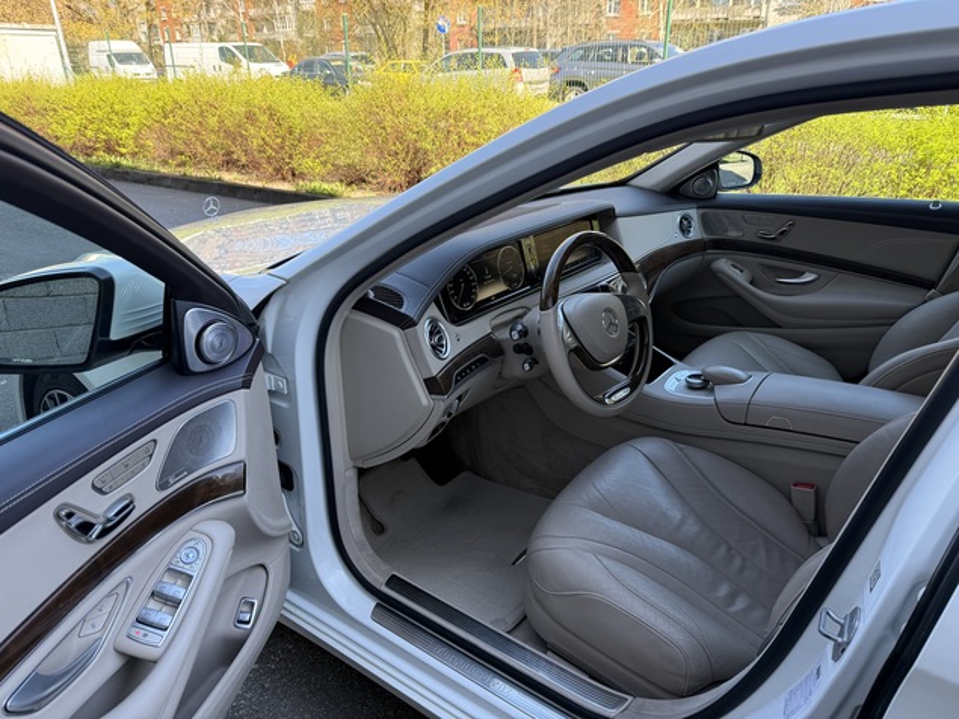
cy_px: 360
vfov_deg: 56.8
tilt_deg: -23.6
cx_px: 480
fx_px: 665
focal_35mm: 24
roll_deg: +0.4
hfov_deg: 71.6
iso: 100
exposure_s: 1/391
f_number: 1.78
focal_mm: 6.76
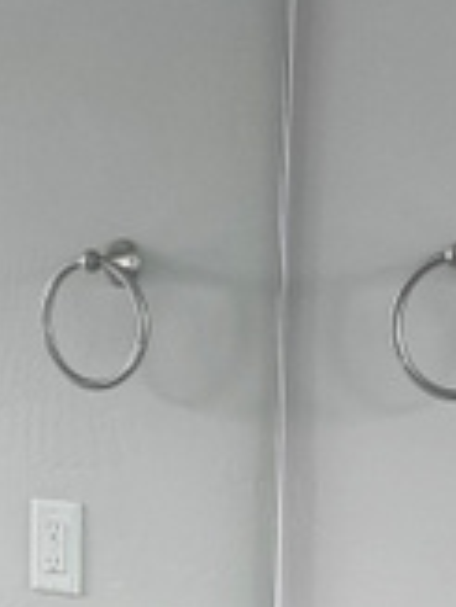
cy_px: 748
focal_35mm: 108
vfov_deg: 17.3
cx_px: 178
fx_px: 1897
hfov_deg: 13.7
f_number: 1.8
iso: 200
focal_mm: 5.4
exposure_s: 1/120
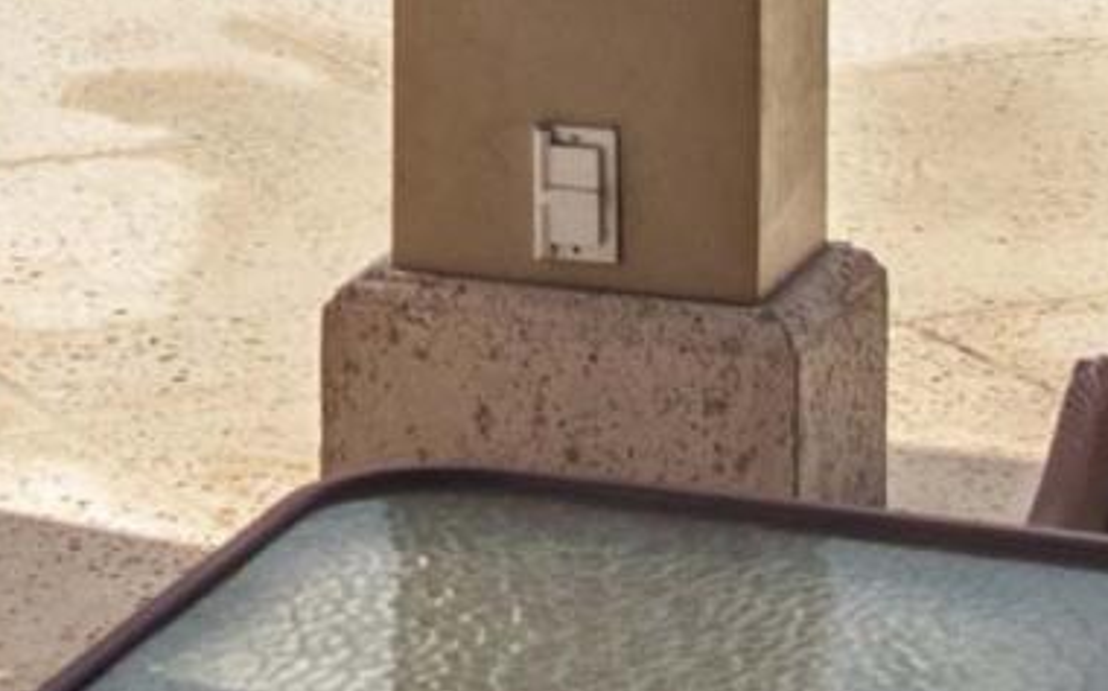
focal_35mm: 193
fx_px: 5824
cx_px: -90
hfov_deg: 10.7
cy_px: -1018
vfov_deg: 6.4
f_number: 11
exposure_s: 1/320
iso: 200
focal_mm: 24
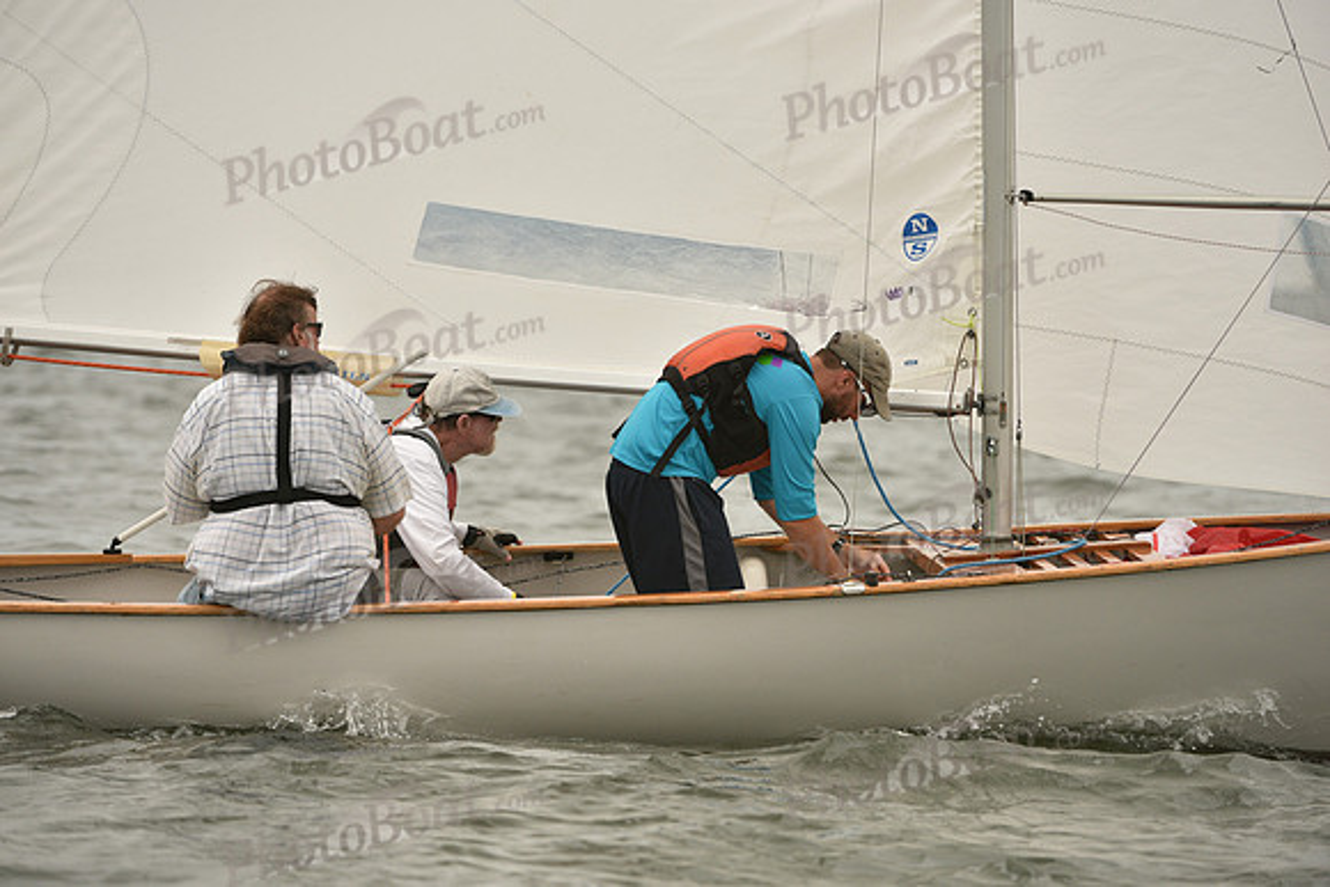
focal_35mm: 310
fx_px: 11455
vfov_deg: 4.4
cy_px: 444
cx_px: 665
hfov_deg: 6.6
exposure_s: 1/1250
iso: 320
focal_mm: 310
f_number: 6.3
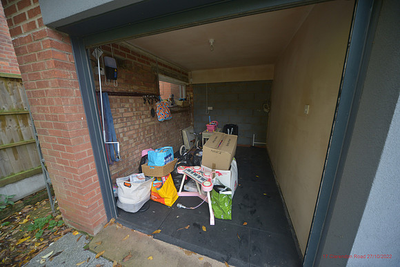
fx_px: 133
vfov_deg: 90.0
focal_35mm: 12
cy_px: 134
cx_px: 200
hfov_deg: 112.6
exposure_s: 1/50
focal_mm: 12
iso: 450
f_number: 5.6
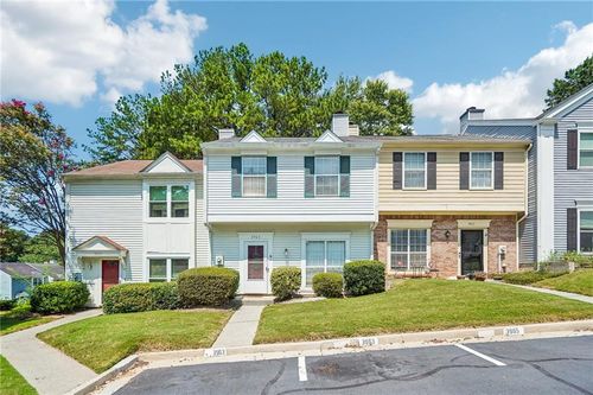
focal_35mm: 16
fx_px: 263
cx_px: 296
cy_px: 198
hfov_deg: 96.8
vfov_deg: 73.7
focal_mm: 16
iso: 400
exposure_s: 1/1600
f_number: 5
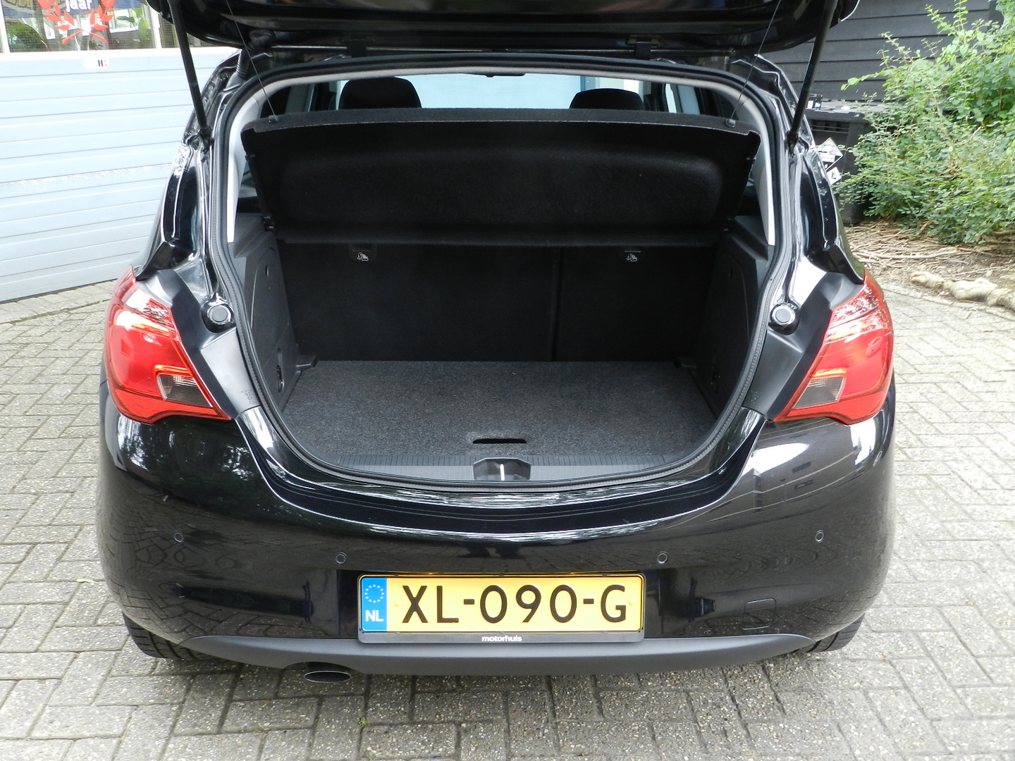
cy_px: 380
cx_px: 508
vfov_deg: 44.2
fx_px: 938
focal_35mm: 32
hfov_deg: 56.8
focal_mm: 5.6
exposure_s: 1/25
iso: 200
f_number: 3.7
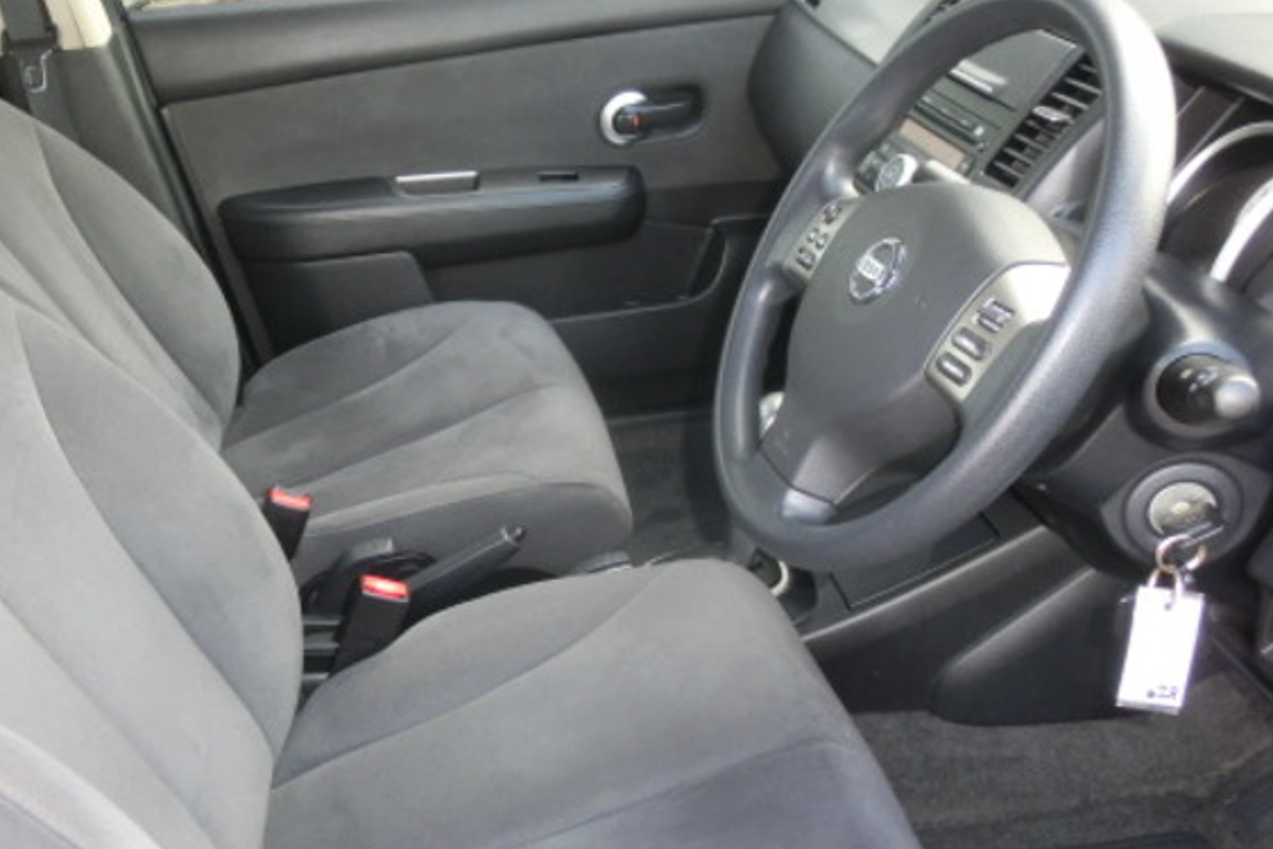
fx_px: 1309
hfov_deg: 50.4
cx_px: 371
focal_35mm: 37
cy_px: 514
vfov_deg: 35.8
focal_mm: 4.4
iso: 400
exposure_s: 1/100
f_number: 3.3
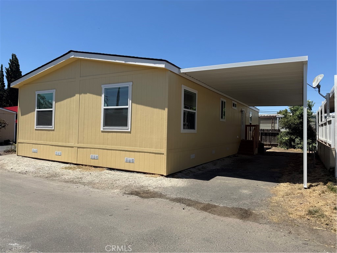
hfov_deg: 71.6
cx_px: 168
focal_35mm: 24
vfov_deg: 56.8
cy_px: 126
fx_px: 234
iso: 80
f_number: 1.78
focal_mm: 6.76
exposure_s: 1/5319
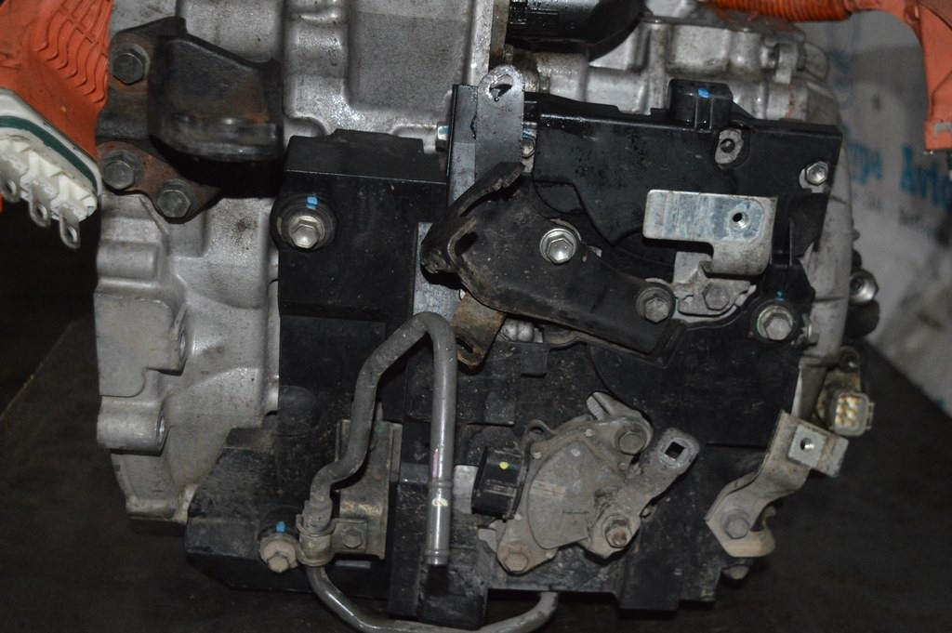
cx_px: 476
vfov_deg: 28.0
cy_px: 316
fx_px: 1268
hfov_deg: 41.1
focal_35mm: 48
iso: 3200
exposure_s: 1/60
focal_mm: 32
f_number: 4.5
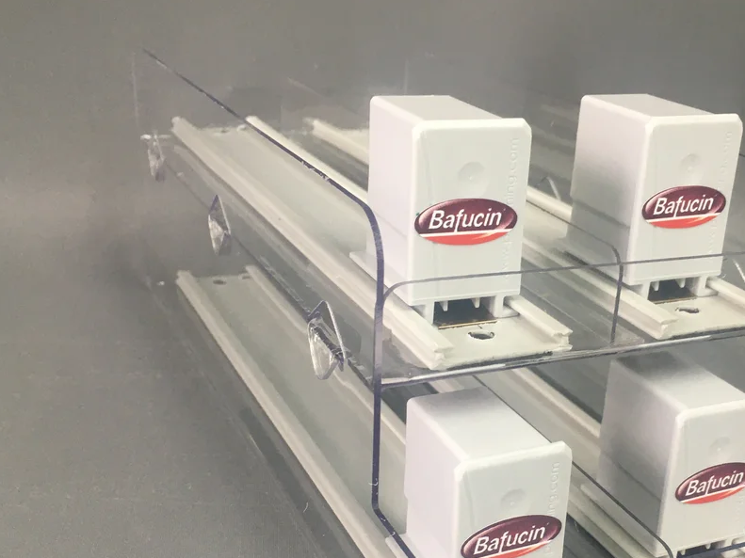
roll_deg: -4.7
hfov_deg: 42.7
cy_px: 389
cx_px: 453
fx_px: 947
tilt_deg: -23.6
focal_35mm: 44
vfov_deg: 32.5
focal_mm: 4.15
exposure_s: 1/33
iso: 80
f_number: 2.2
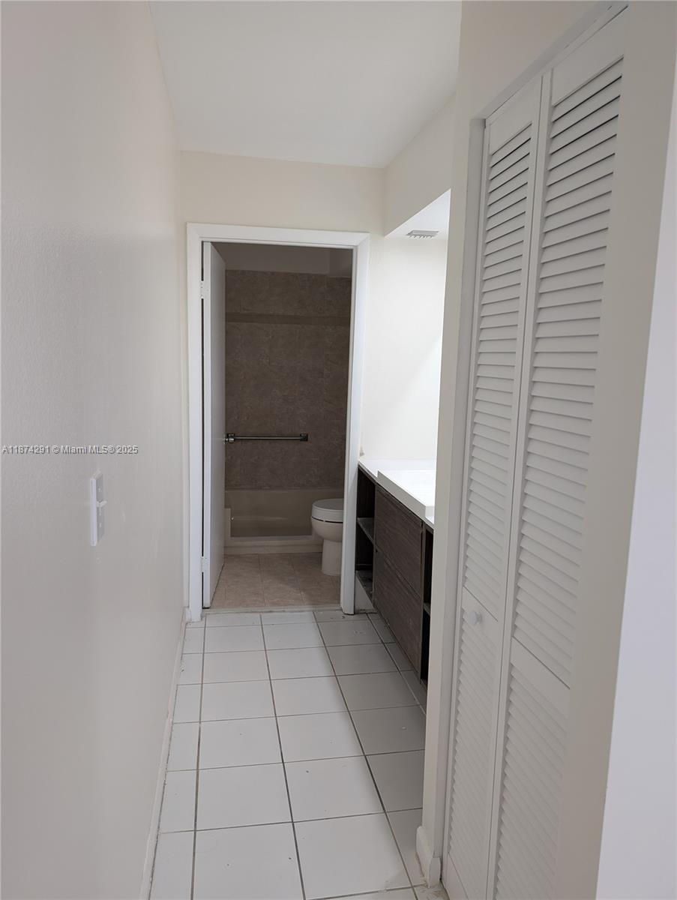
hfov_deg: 56.9
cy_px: 450
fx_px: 625
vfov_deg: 71.5
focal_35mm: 24
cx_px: 338
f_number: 1.68
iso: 104
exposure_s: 1/106
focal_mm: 6.9
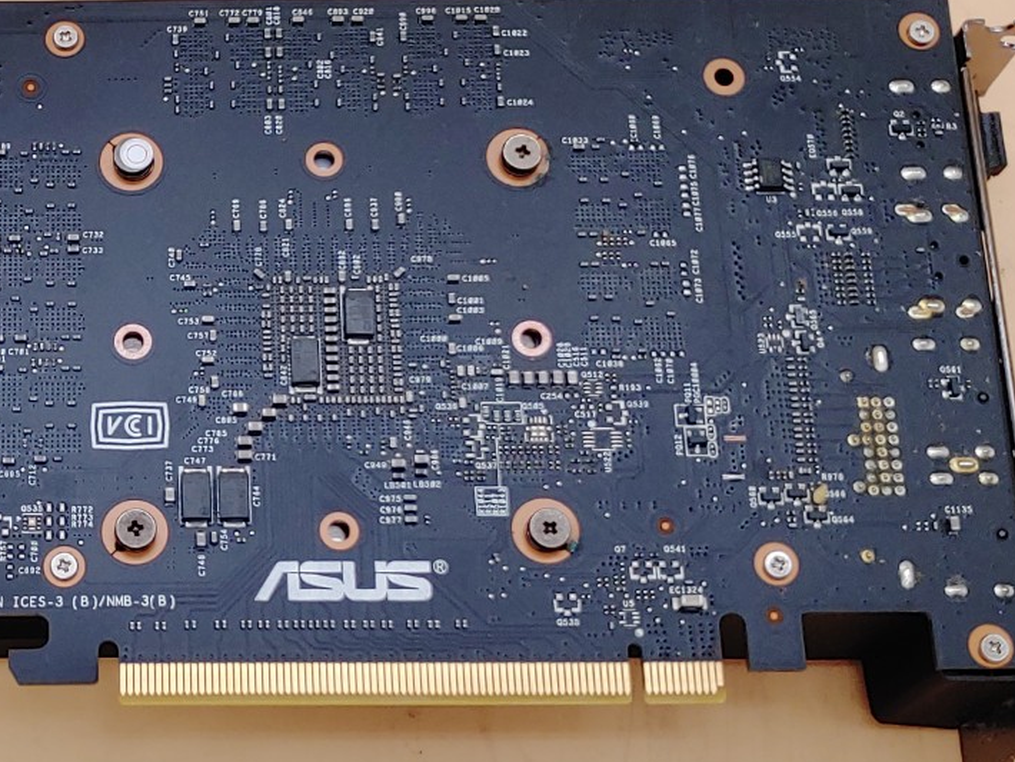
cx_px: 97
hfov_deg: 25.8
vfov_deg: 20.2
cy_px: 422
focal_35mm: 73
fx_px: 2141
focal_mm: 4.36
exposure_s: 1/102
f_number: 1.8
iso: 50
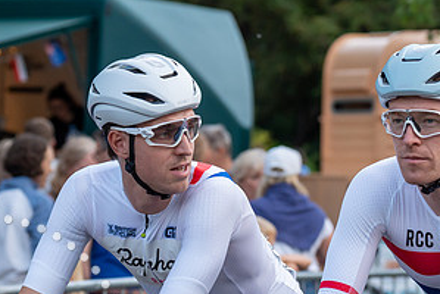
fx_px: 2520
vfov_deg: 6.7
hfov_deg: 10.0
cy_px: 159
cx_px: 344
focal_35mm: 206
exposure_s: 1/800
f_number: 3.5
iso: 1000
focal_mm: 75
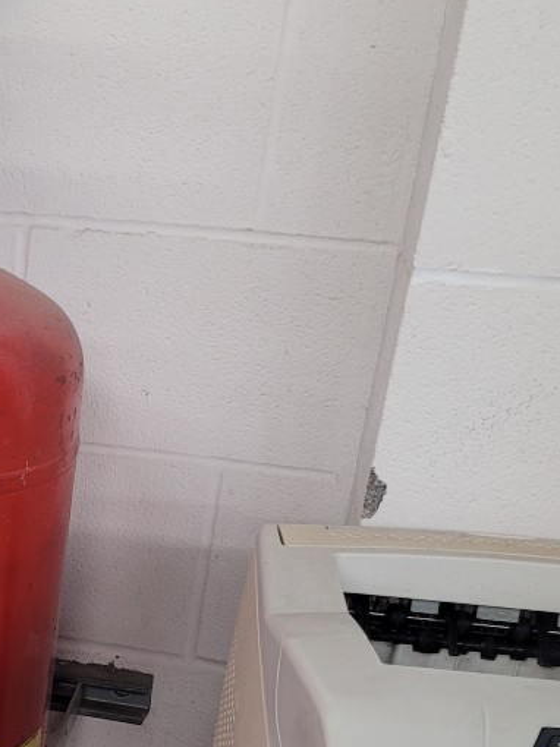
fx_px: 1468
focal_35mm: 68
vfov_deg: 27.6
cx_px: -158
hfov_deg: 19.9
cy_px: 657
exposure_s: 1/40
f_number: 1.8
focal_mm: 5.4
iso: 200
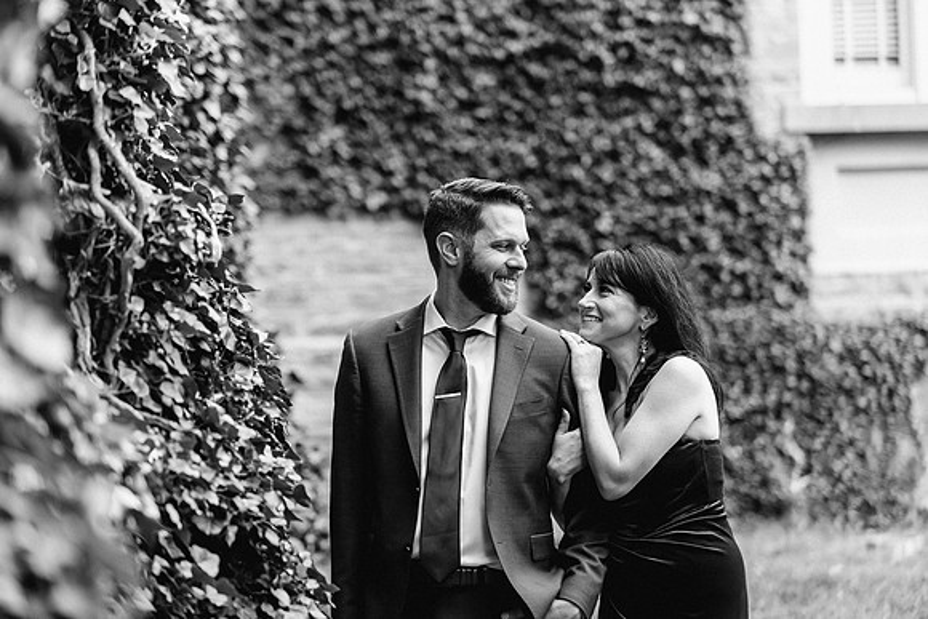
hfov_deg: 19.0
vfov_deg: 12.7
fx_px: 2772
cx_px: 463
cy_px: 305
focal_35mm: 108
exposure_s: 1/640
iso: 800
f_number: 2.8
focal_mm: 102
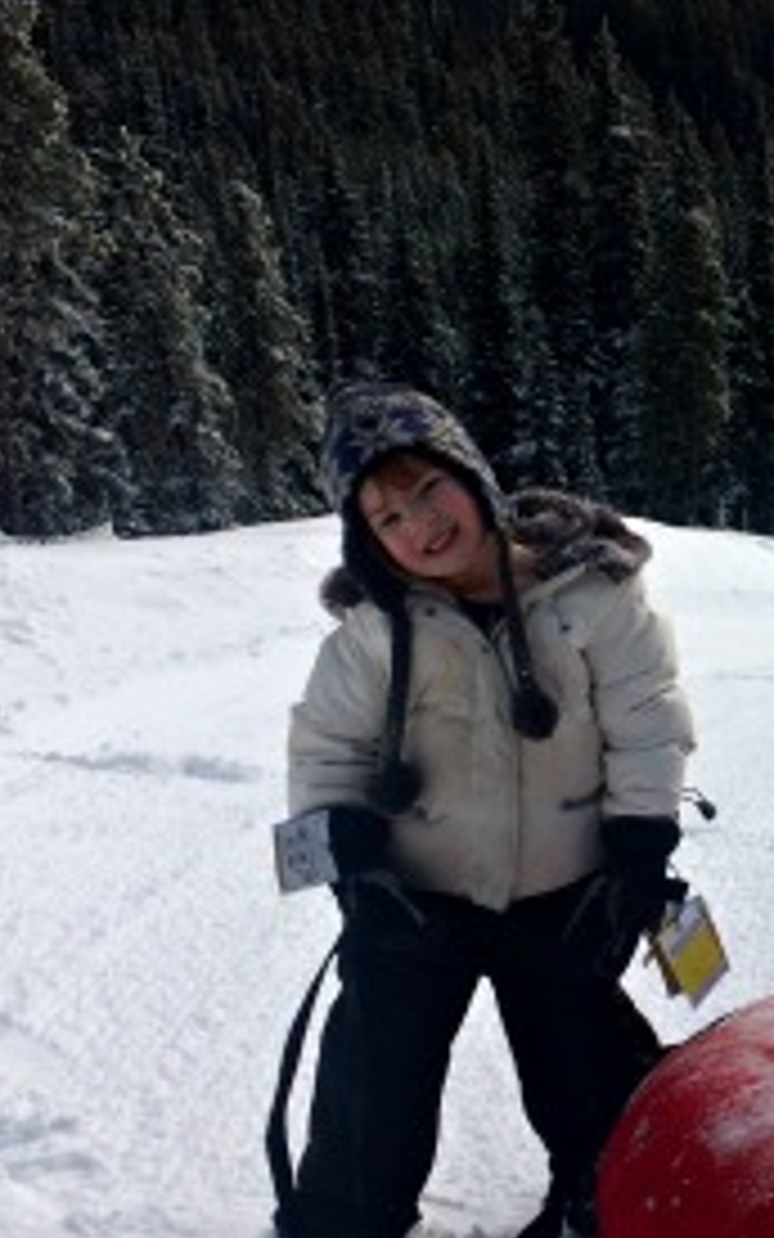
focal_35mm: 67
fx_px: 2260
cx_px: 1008
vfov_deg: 30.6
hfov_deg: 18.1
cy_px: 657
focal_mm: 4.15
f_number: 2.2
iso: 32
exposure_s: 1/2933
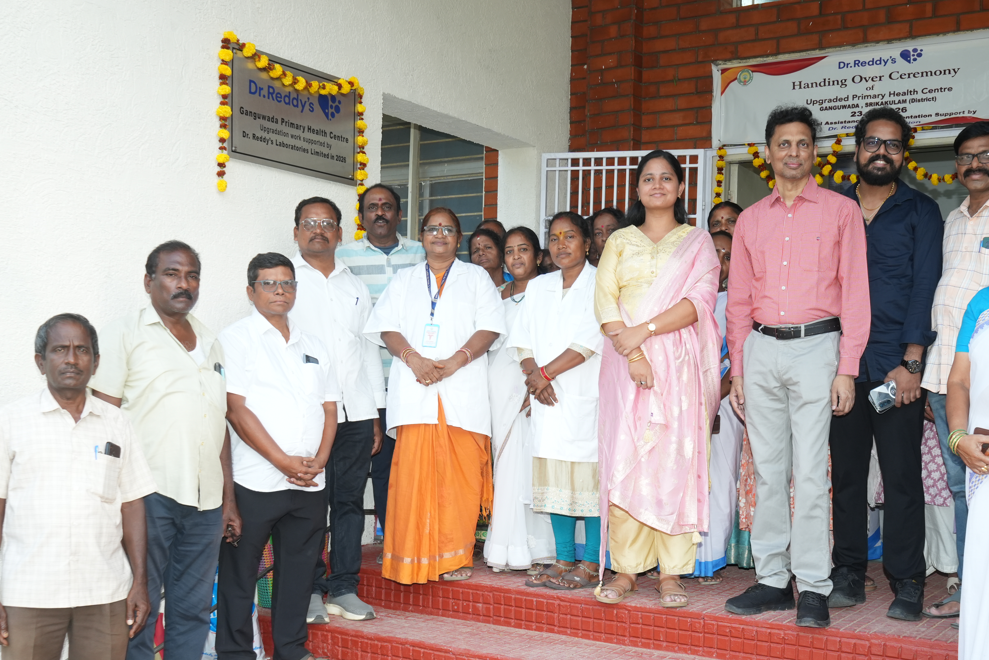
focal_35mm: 46
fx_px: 1264
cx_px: 585
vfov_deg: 29.0
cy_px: 464
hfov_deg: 42.6
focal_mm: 32
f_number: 9
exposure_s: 1/125
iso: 640
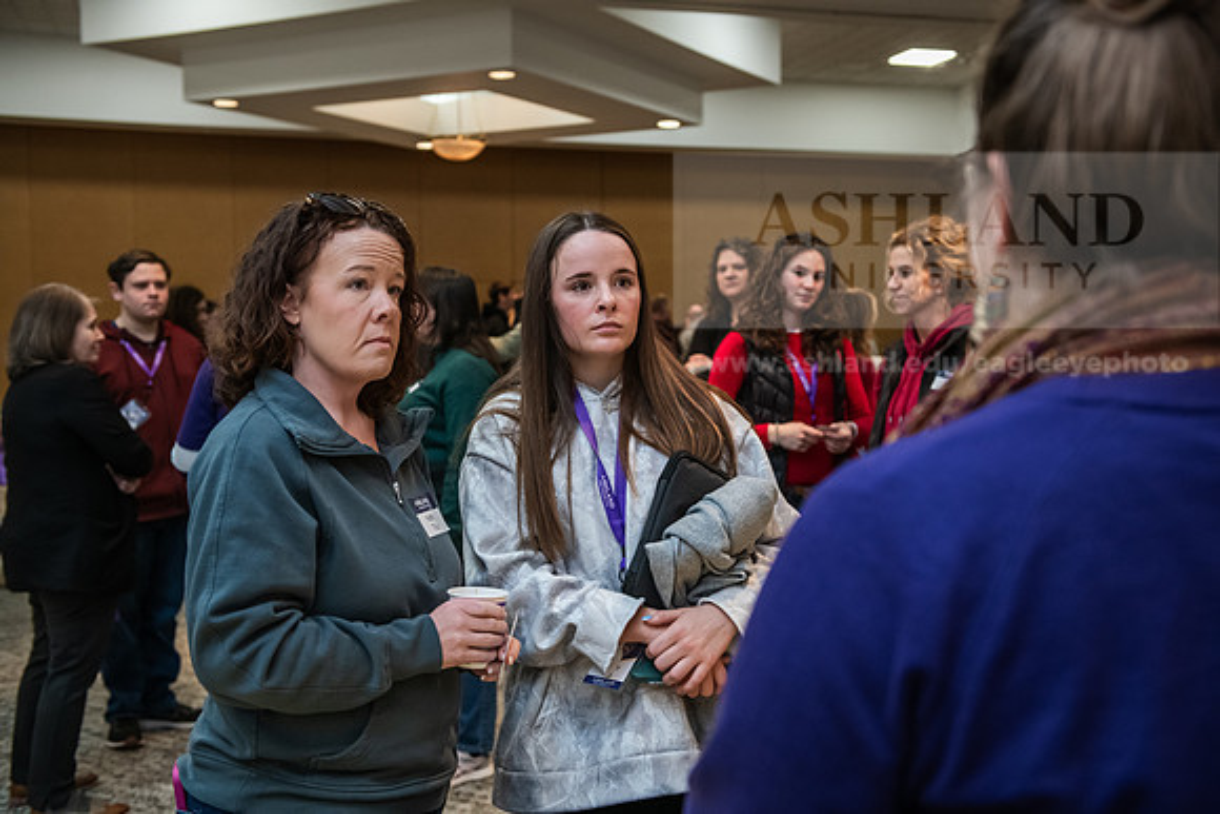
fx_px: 1424
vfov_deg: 31.9
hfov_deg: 46.4
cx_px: 610
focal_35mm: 42
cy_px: 407
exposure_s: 1/200
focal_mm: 42
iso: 2500
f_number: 3.5
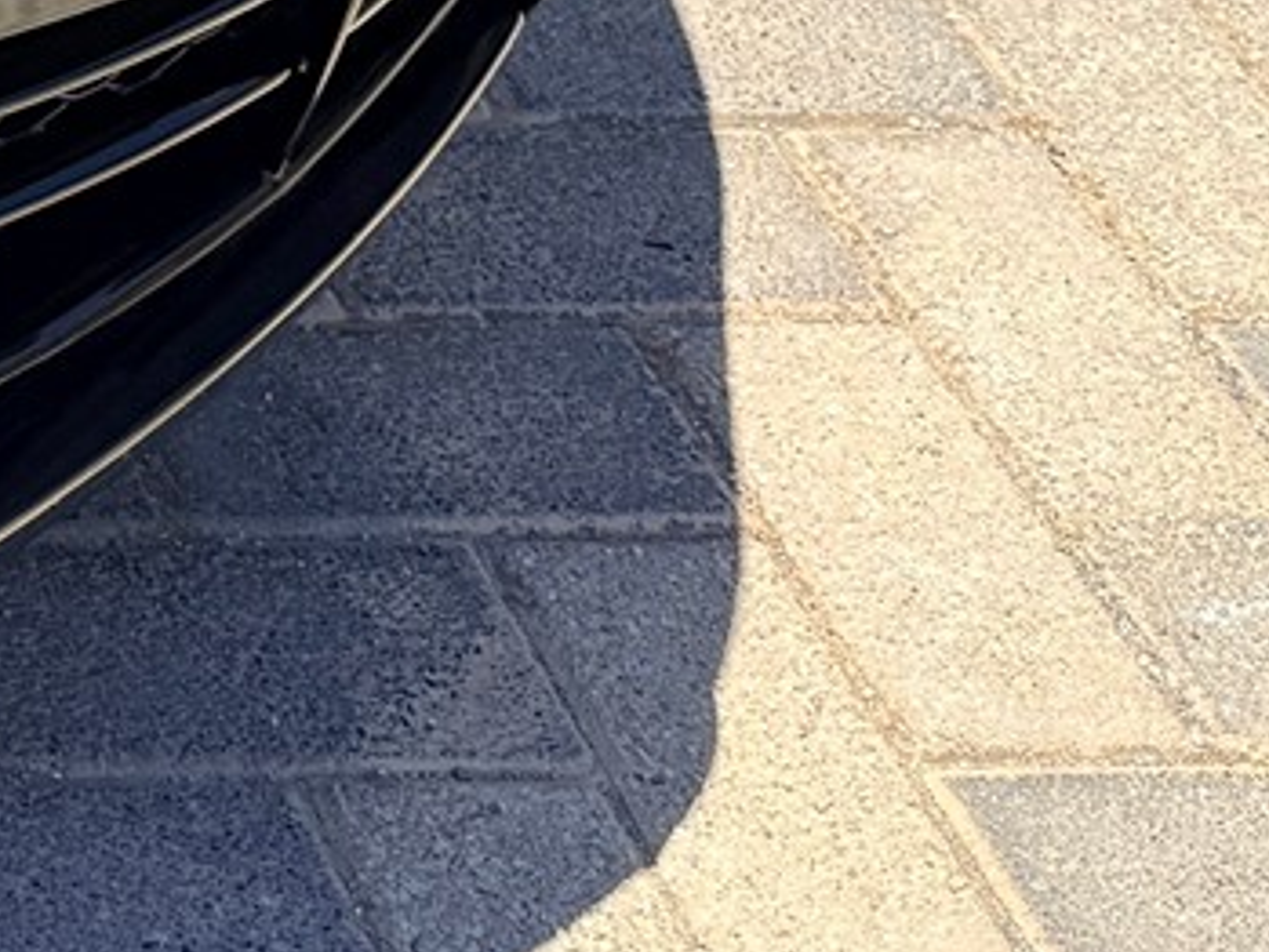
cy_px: -1341
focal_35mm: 132
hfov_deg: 11.9
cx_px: -1851
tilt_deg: -23.6
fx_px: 4841
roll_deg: -0.3
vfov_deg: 9.9
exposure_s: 1/2525
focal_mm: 6.76
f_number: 1.78
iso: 80
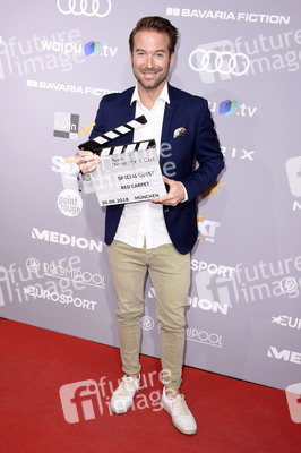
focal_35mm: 36
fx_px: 452
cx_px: 150
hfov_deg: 36.8
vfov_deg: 53.2
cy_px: 226
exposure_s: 1/160
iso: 320
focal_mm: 24
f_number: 6.3
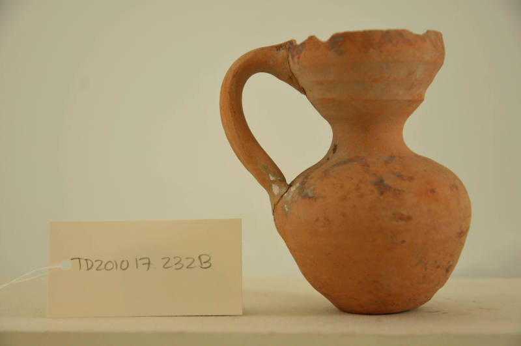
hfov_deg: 28.1
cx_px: 260
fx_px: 1041
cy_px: 173
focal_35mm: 72
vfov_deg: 18.9
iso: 200
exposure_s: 1/50
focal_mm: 48
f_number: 5
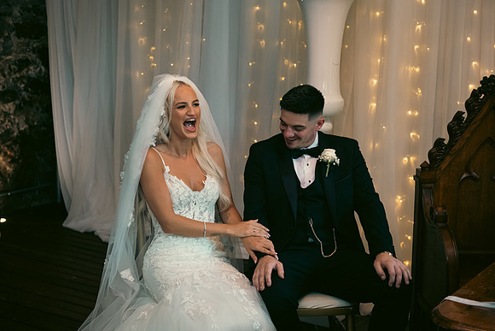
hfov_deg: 34.5
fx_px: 798
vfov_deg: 23.4
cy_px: 166
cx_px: 248
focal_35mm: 58
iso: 1250
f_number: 3.5
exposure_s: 1/160
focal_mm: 58
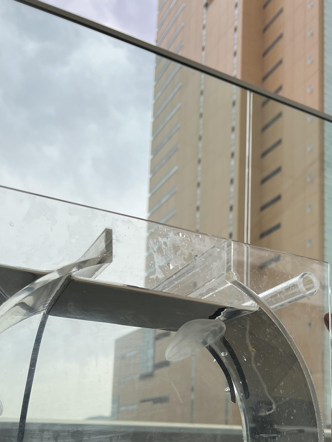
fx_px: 537
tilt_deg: +9.5
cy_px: 355
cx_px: 258
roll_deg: -0.2
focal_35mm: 42
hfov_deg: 33.5
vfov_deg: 42.7
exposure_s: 1/1295
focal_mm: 5.7
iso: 50
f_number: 1.5
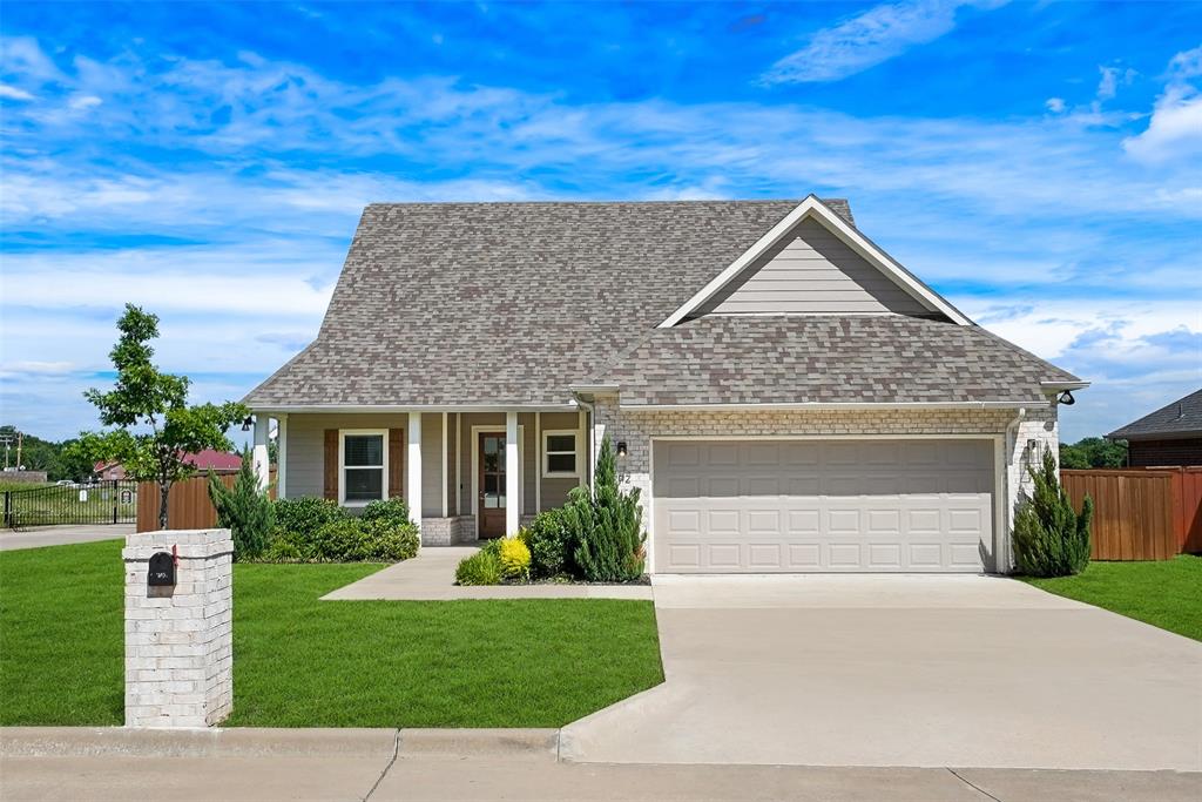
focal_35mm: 36
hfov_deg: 53.1
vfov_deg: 36.9
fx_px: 1202
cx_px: 601
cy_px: 401
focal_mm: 24
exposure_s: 1/1600
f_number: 16
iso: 1600
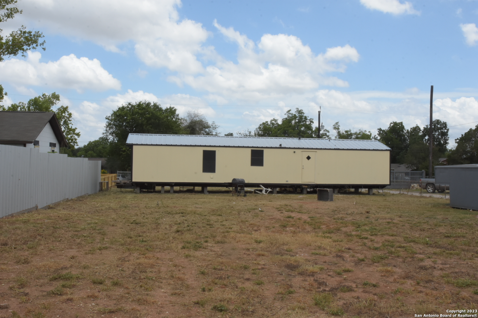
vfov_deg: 36.9
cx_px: 239
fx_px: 478
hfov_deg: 53.1
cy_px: 159
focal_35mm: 36
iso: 1000
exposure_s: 1/320
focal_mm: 24
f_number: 22
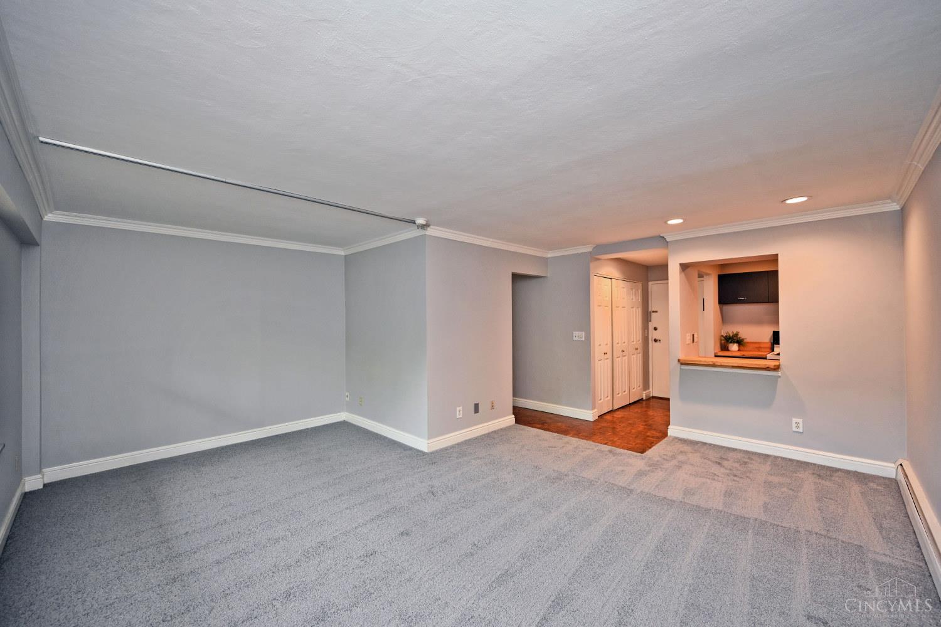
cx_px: 470
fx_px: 366
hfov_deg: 104.3
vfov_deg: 81.2
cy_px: 314
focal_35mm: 14
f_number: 4
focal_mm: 14
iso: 450
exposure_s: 1/60
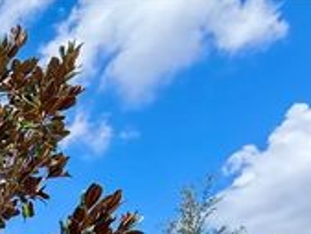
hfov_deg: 21.8
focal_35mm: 53
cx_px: -254
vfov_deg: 19.4
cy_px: 439
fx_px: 477
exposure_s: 1/734
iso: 40
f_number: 2.2
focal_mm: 2.22
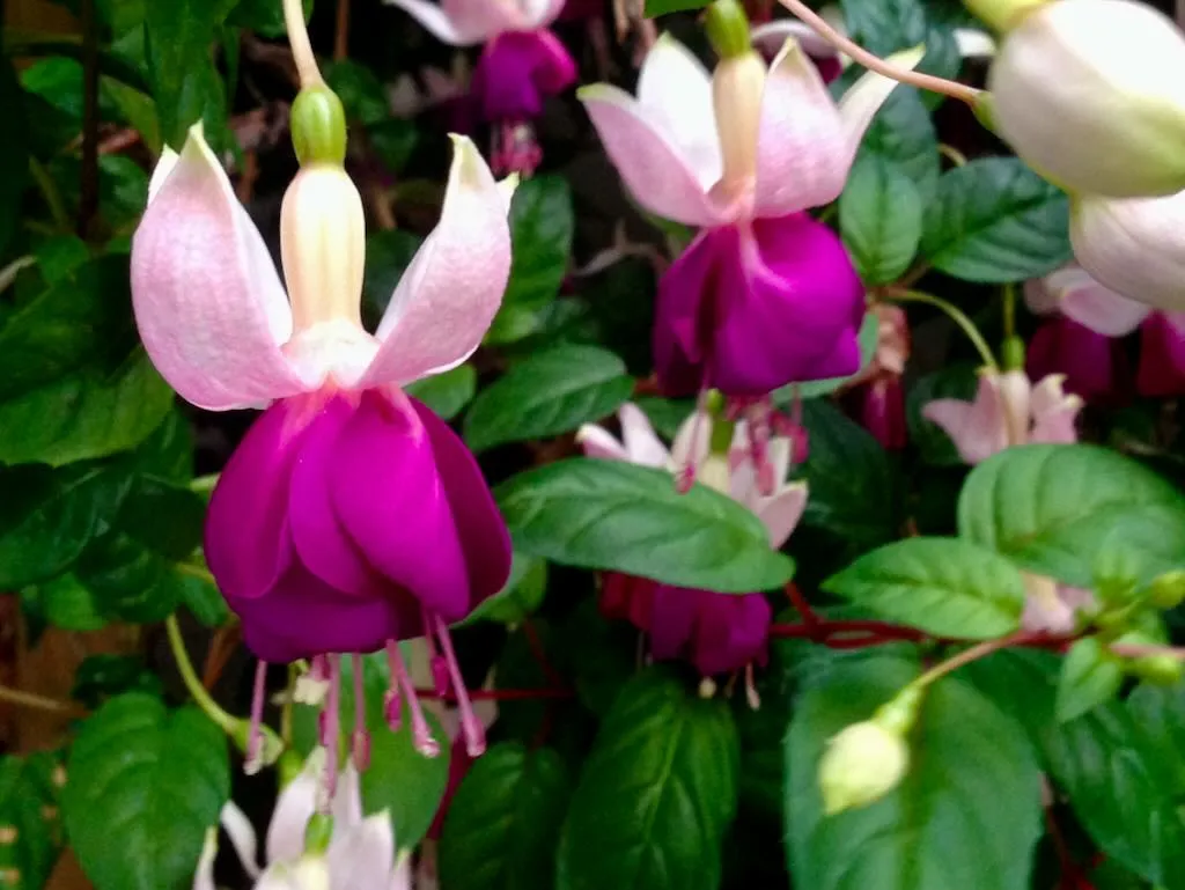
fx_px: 1130
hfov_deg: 55.3
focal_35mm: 33
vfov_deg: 43.0
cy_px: 445
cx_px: 592
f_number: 2.4
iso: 160
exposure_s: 1/20
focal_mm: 4.12
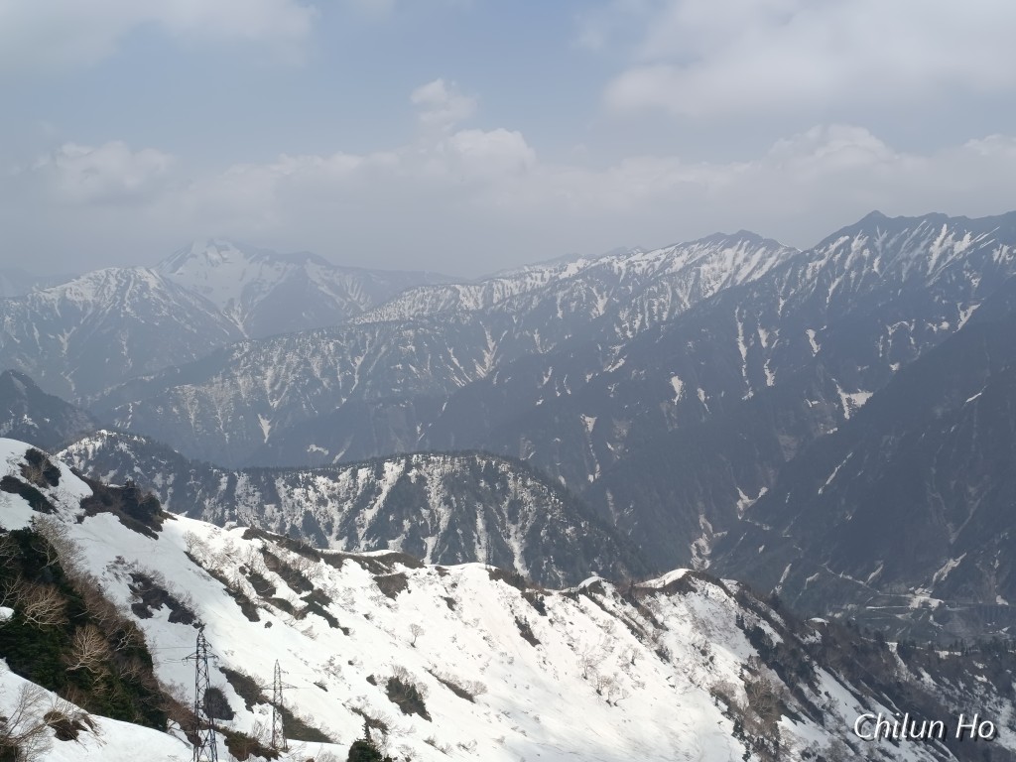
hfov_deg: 71.6
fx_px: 704
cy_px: 381
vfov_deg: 56.8
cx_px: 508
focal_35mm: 24
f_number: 1.65
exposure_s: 1/1689
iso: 54
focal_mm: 6.14
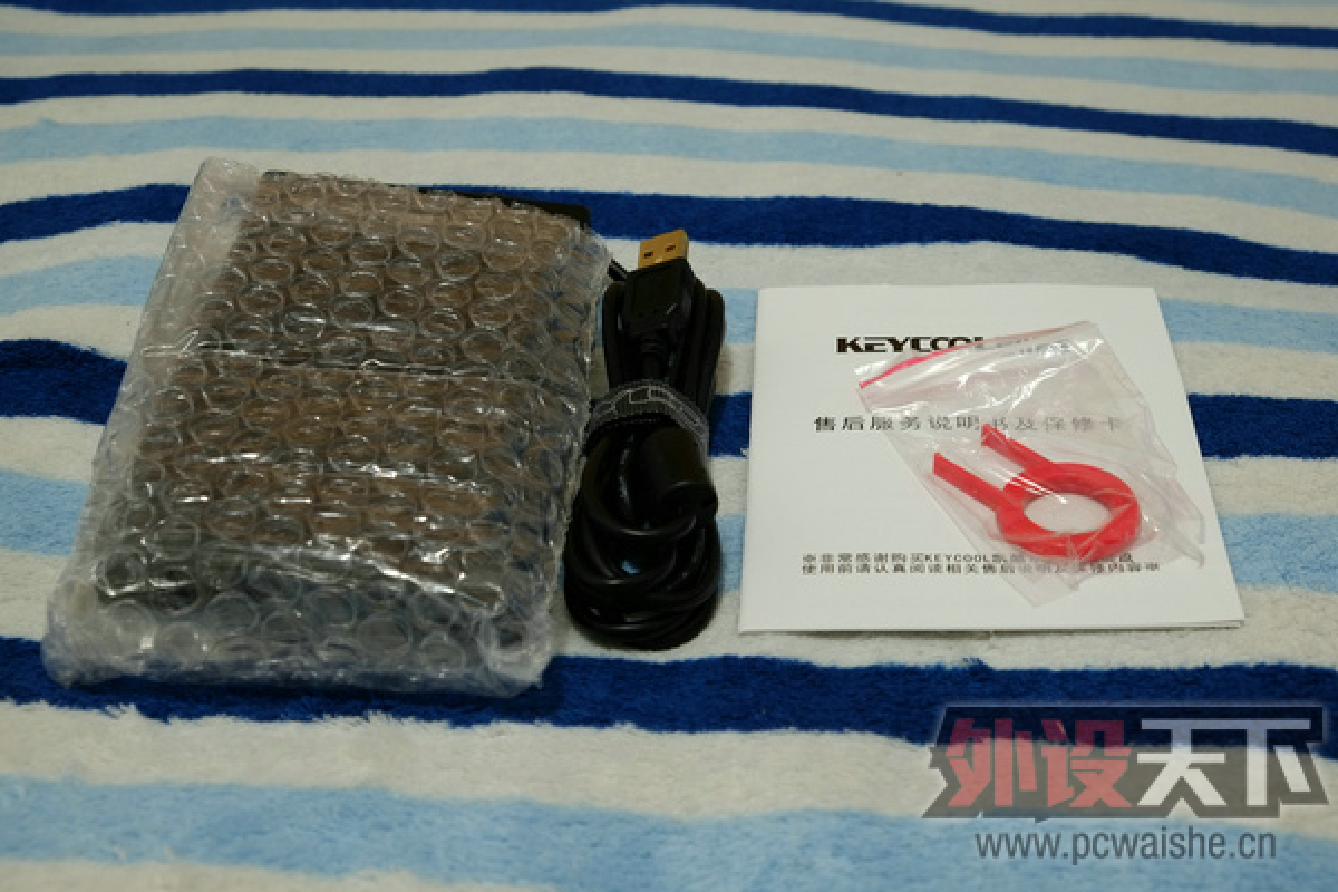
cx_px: 676
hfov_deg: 39.6
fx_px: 1858
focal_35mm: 50
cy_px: 453
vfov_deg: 27.0
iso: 100
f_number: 8
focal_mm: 32.9
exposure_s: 1.2
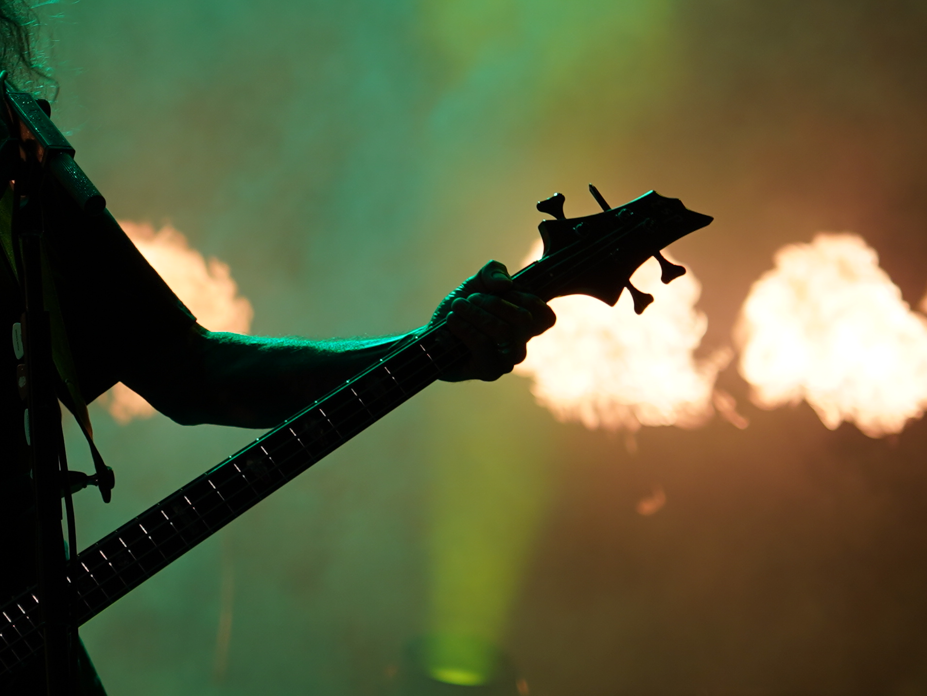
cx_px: 58
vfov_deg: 6.0
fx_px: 6643
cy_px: 161
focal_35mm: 248
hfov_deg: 8.0
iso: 160
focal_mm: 82
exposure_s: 1/100
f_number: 4
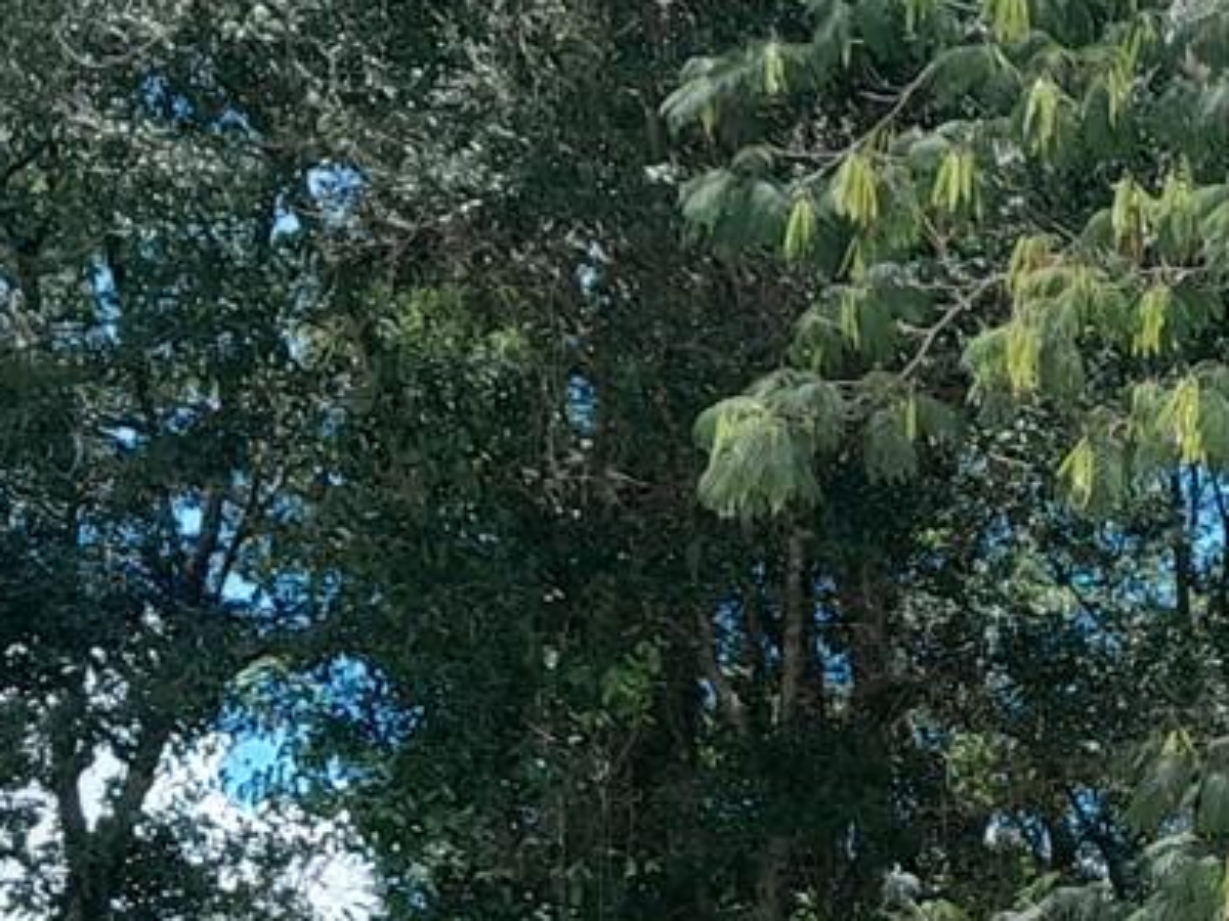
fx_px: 3834
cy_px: 1197
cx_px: 1945
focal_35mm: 108
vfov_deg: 13.2
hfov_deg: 16.3
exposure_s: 1/120
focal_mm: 4
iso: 40
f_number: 1.8
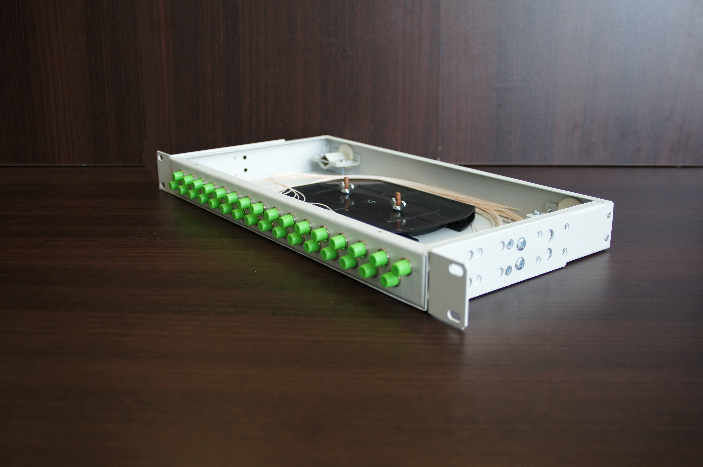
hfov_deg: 53.2
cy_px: 234
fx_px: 702
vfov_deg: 36.8
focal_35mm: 36
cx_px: 352
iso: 250
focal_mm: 24
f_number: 3.5
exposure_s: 1/40
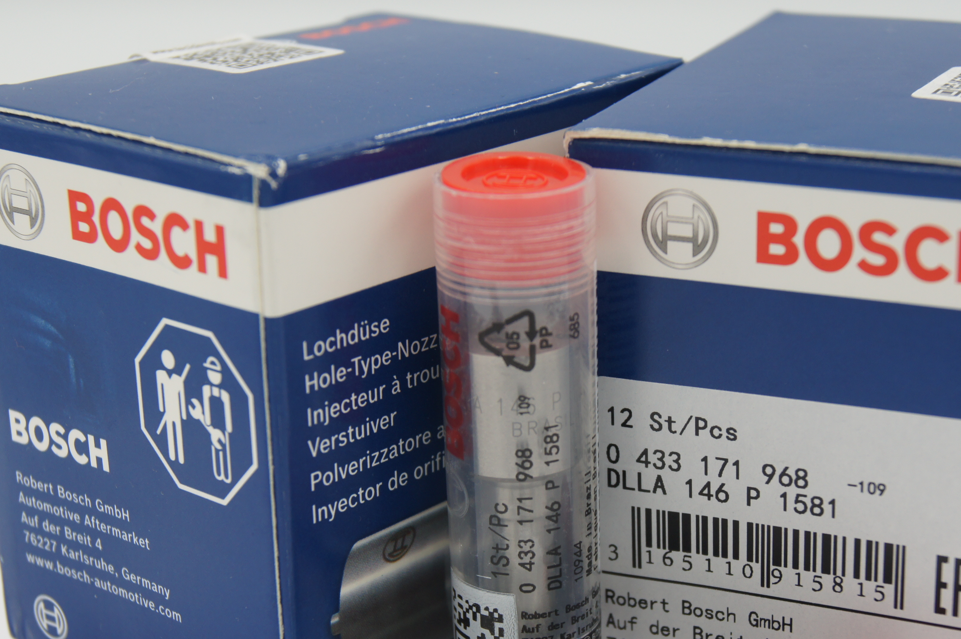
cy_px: 432
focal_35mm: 75
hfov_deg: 27.1
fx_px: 1993
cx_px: 564
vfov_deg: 18.2
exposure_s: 1/125
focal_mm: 35
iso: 200
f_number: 5.6
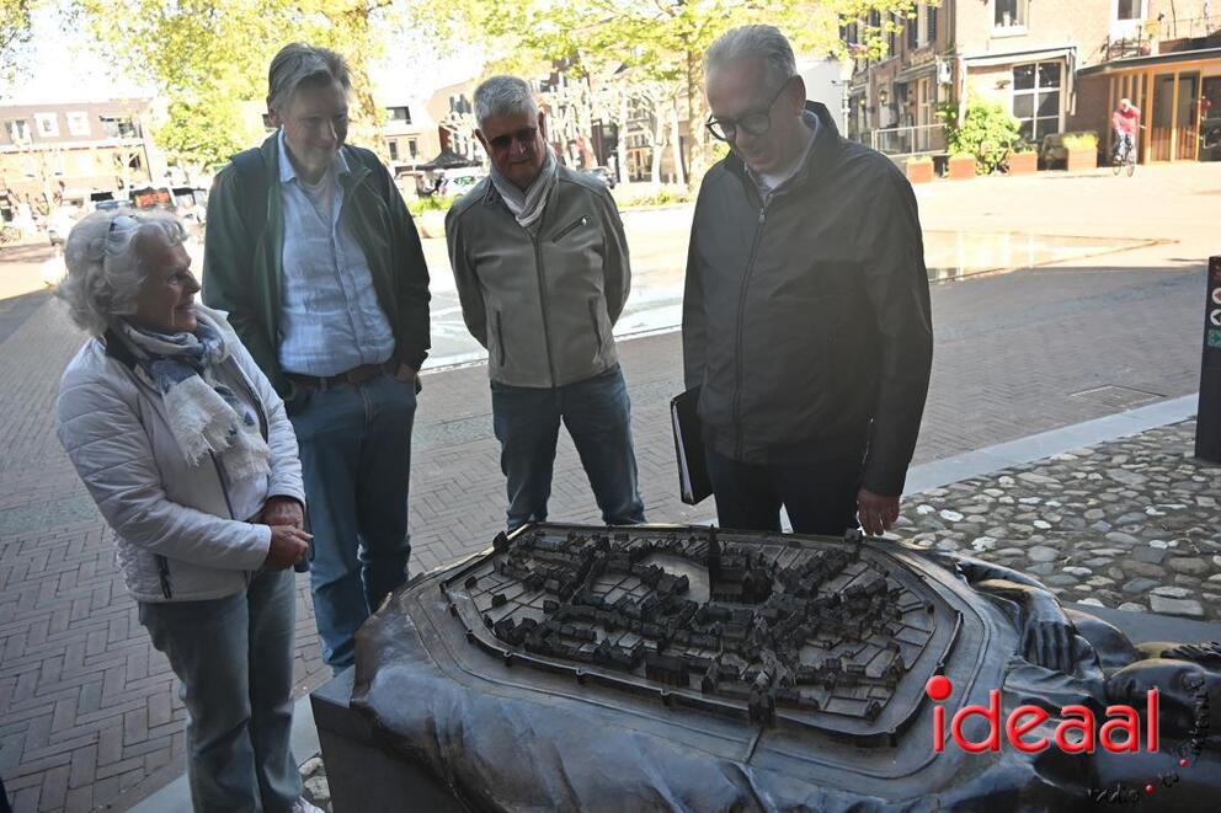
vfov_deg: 47.9
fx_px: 916
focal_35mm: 27
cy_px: 406
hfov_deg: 67.4
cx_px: 610
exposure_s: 1/250
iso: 250
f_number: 4
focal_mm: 18
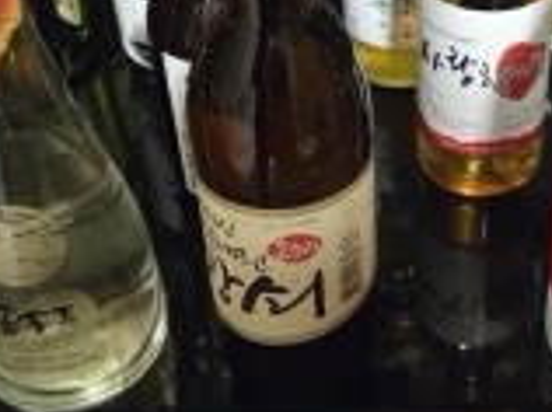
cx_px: 409
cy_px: 112
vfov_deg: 20.8
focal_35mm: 70
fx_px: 1115
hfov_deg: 27.5
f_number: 1.8
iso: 2500
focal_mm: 5.4
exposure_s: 1/120
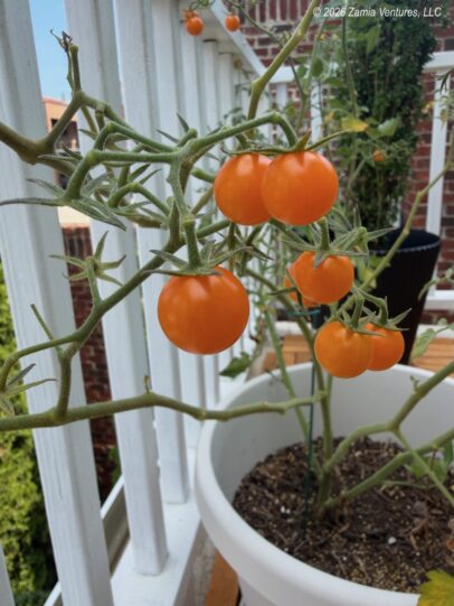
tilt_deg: -13.2
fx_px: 420
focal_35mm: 24
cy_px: 303
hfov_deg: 56.8
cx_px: 227
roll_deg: +0.2
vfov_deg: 71.6
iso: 40
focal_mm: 2.22
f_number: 2.2
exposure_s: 1/507
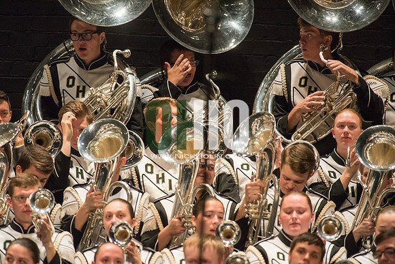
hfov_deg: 3.4
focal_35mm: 600
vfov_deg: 2.3
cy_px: 132
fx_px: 6585
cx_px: 198
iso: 4000
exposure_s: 1/320
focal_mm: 600
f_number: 5.6
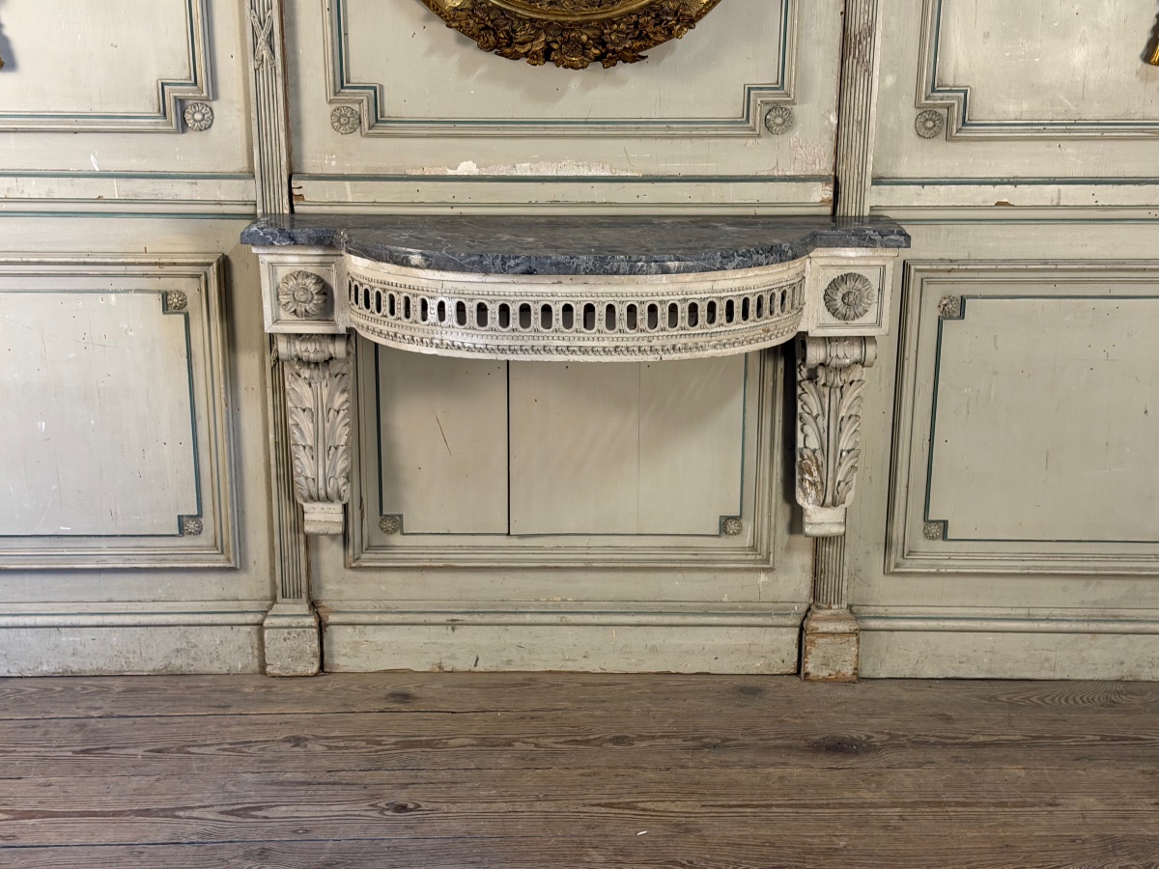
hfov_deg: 39.7
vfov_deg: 30.3
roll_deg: +0.5
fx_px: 1607
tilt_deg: -16.3
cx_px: 580
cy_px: 434
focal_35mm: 48
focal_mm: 6.76
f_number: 1.78
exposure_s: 1/50
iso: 160
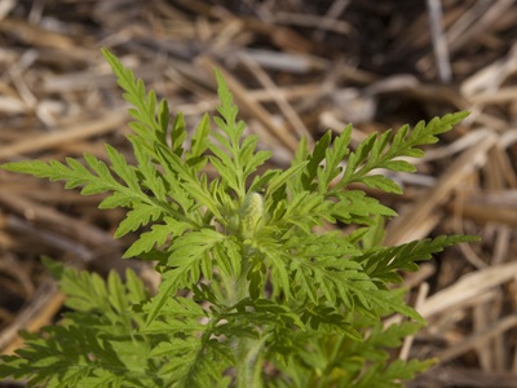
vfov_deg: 13.7
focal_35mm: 108
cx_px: 258
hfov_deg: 18.2
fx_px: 1613
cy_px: 194
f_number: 14
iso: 400
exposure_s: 1/320
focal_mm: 54
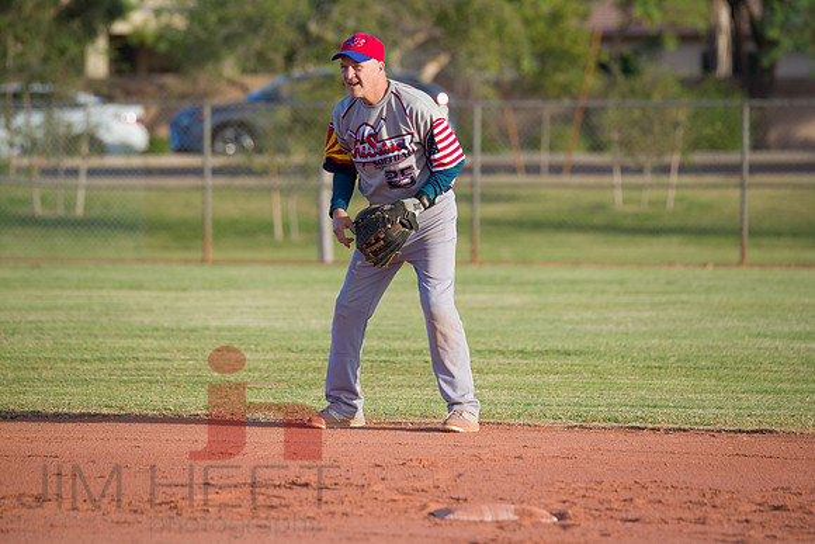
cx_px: 408
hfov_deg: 5.2
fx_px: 9057
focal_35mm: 400
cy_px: 272
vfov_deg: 3.4
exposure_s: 1/800
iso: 640
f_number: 8
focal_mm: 400
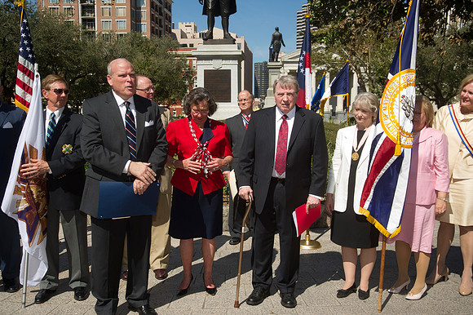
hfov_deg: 50.7
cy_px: 158
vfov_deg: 35.0
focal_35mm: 38
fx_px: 499
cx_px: 236
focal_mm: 38
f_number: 8
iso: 200
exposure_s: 1/320
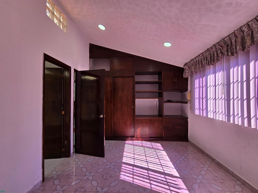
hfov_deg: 106.2
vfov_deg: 89.9
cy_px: 96
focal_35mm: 13
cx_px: 129
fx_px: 97
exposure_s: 1/184
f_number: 2.2
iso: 50
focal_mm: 2.2
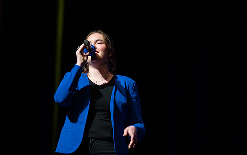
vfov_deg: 6.5
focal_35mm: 204
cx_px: 124
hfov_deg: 10.3
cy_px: 73
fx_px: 1372
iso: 2500
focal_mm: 200
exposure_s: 1/320
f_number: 2.8
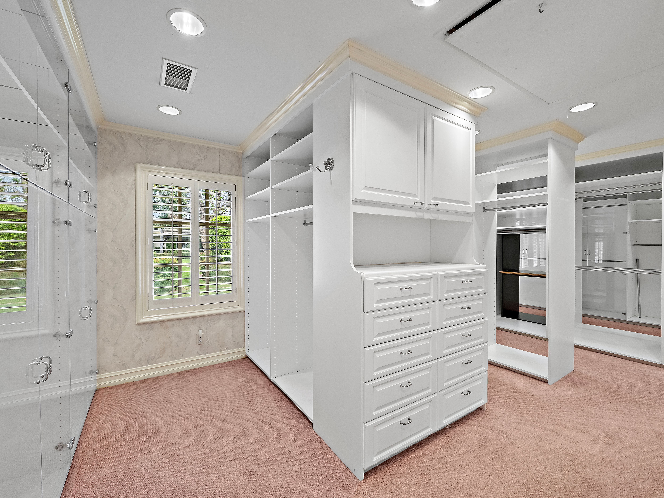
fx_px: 288
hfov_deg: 98.2
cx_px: 326
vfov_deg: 81.7
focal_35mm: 15
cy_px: 244
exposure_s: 1/2.5
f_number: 8
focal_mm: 13
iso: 500
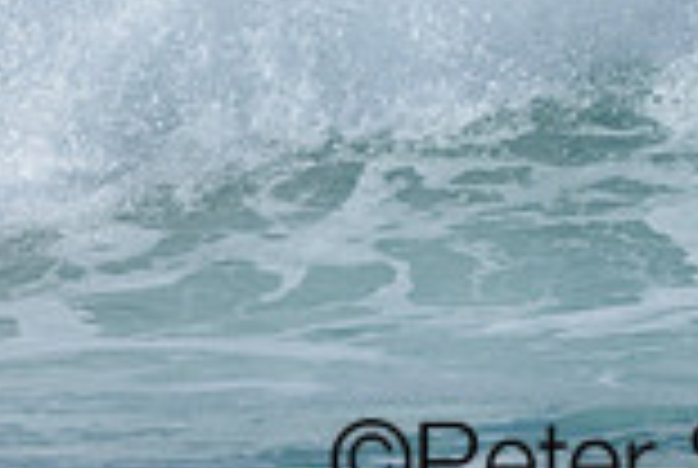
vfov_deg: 0.5
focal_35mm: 2990
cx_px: 680
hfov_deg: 0.7
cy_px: -286
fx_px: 58084
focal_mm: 800
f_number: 6.3
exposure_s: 1/2500
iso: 220
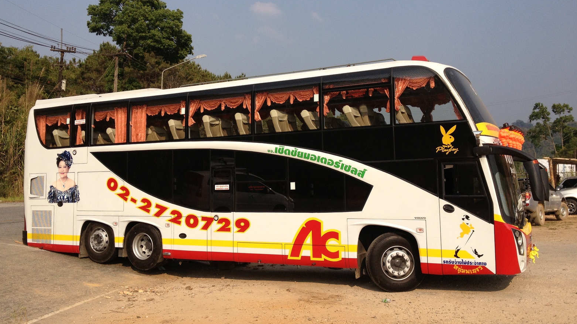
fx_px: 597
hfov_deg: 51.6
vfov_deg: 30.4
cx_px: 284
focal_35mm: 39
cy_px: 137
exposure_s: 1/1842
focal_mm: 4.28
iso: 50
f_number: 2.4
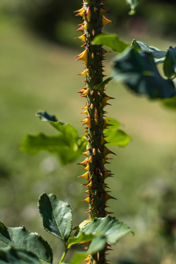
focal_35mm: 50
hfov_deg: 27.0
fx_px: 367
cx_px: 88
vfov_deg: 39.6
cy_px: 132
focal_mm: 50
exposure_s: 1/2500
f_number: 2.8
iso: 100
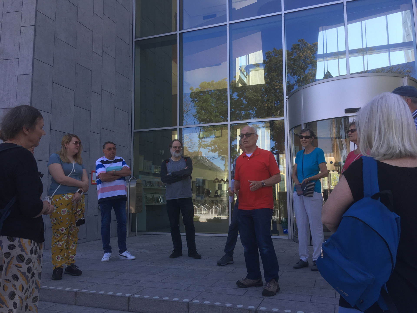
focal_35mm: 29
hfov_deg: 61.7
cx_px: 208
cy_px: 156
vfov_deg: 48.2
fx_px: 349
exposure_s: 1/300
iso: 25
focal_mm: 4.15
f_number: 2.2
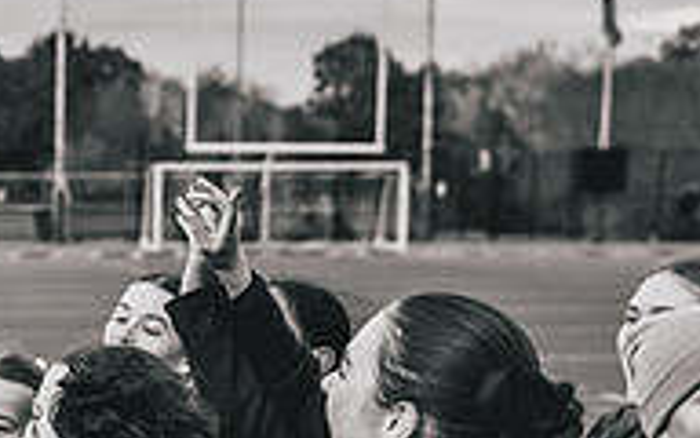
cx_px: -164
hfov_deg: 18.2
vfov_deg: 11.9
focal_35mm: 108
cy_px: 476
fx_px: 2060
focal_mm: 35
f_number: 2.8
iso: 800
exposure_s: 1/1600
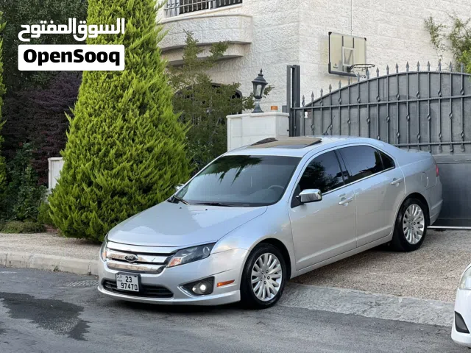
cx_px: 236
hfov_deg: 25.3
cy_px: 176
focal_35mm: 77
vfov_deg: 19.1
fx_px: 1048
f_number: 2.8
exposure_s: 1/121
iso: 64
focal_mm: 9
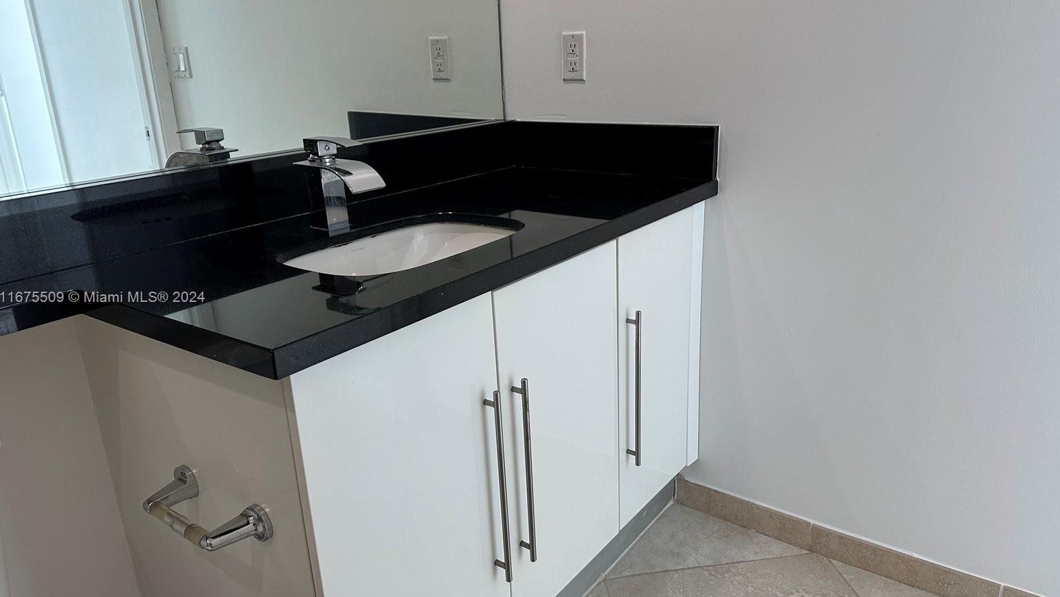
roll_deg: +1.9
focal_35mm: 27
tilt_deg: -18.7
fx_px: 759
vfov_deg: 42.9
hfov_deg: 69.8
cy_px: 298
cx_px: 534
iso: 125
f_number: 1.78
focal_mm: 6.86
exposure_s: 1/120
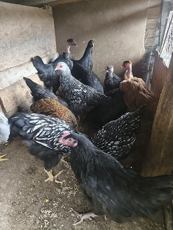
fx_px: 153
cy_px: 115
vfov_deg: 73.9
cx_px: 86
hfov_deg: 58.9
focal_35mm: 23
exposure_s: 1/33.3
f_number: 1.65
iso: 1000
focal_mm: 6.14
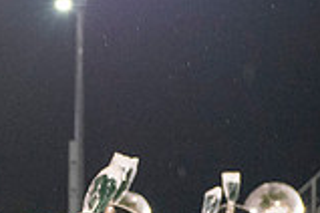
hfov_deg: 7.9
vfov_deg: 5.4
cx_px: -201
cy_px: 210
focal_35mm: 255
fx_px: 2266
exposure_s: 1/320
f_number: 5.6
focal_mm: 70
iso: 5000
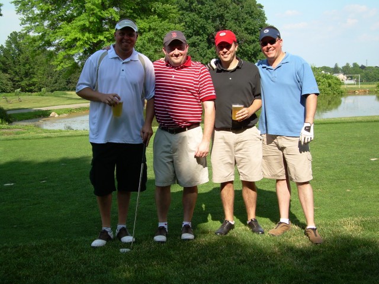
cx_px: 190
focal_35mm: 53
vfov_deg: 27.5
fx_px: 580
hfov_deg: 36.2
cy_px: 142
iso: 50
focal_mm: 8.9
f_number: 3.2
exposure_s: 1/500
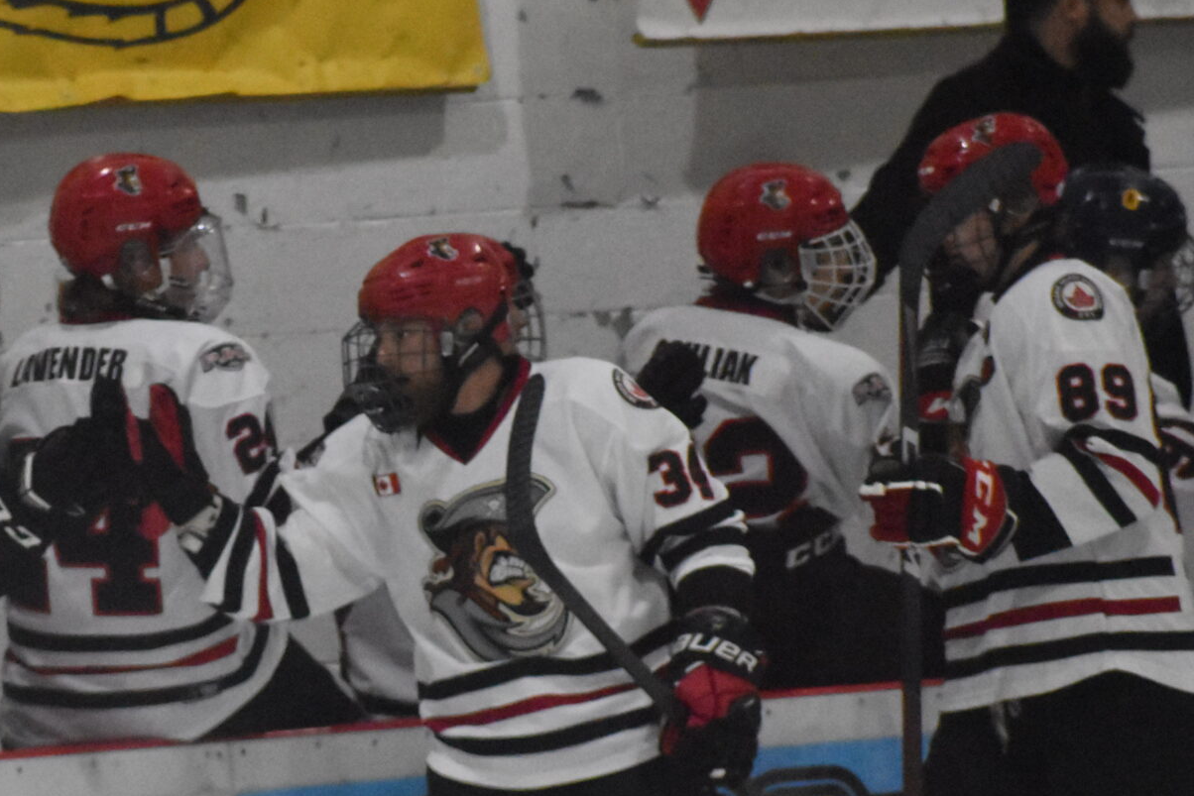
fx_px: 15490
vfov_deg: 2.9
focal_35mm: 467
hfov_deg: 4.4
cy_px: 522
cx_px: 165
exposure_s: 1/500
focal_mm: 150
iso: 8000
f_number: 5
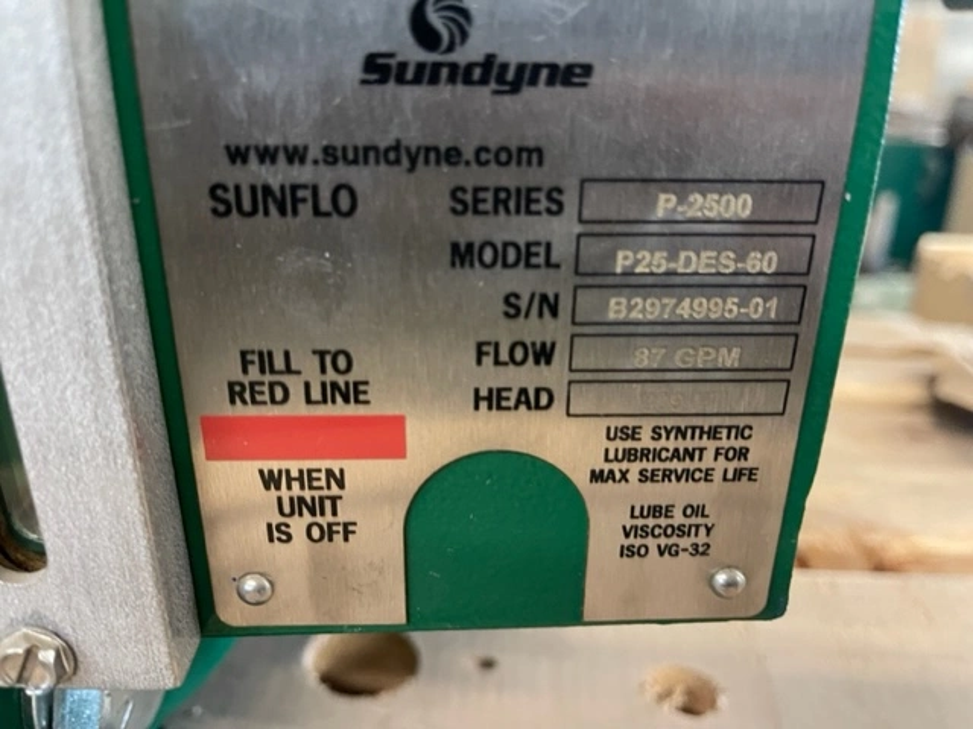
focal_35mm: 26
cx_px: 486
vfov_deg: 53.1
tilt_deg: -22.8
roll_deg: -1.1
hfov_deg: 67.3
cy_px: 364
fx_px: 731
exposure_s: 1/40
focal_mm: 5.1
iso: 640
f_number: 1.6
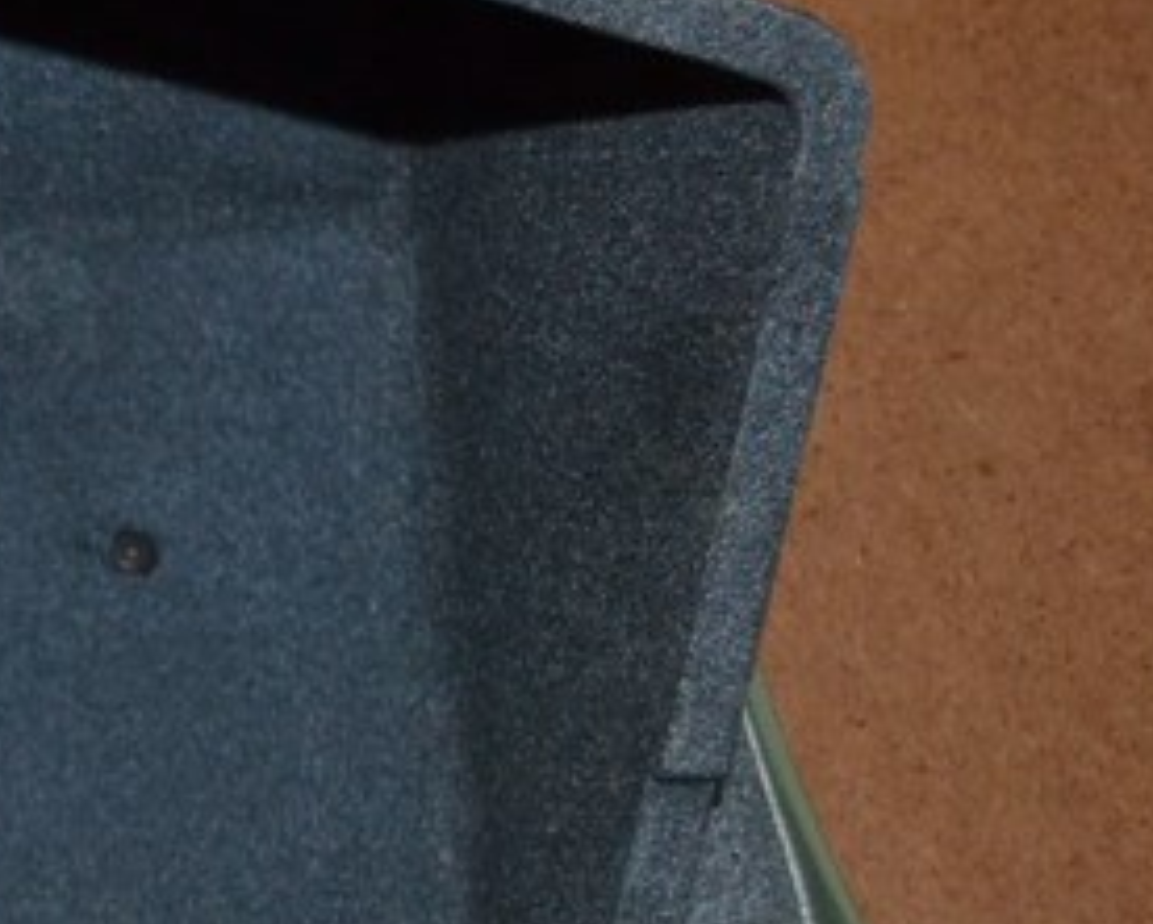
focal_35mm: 141
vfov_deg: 10.9
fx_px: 4813
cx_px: -1065
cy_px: 832
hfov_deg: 12.3
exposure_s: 1/60
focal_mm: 24
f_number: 4
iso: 1100
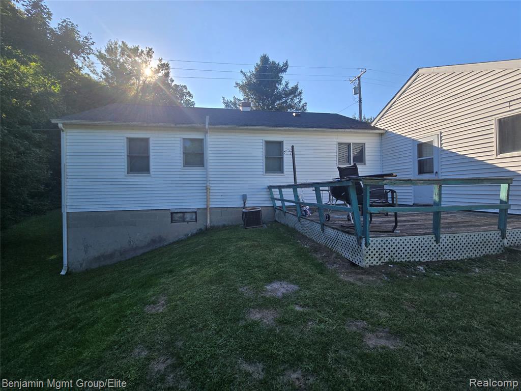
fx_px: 196
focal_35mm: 13
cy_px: 196
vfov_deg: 89.9
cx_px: 260
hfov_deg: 106.2
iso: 50
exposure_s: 1/1073
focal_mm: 2.2
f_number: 2.2
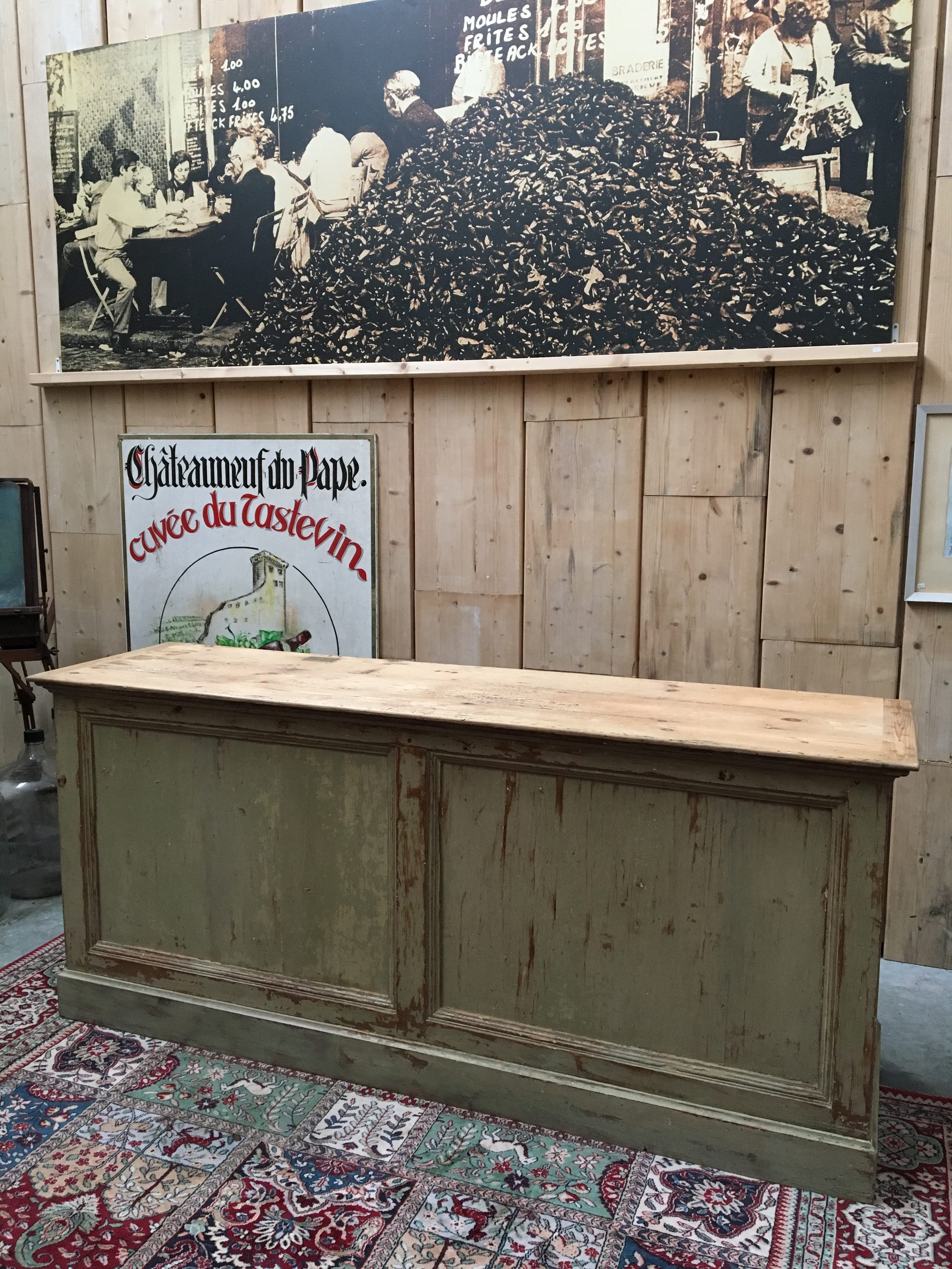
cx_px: 476
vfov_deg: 61.7
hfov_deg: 48.2
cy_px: 634
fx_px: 1063
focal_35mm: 29
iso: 160
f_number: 2.2
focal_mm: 4.15
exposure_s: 1/33
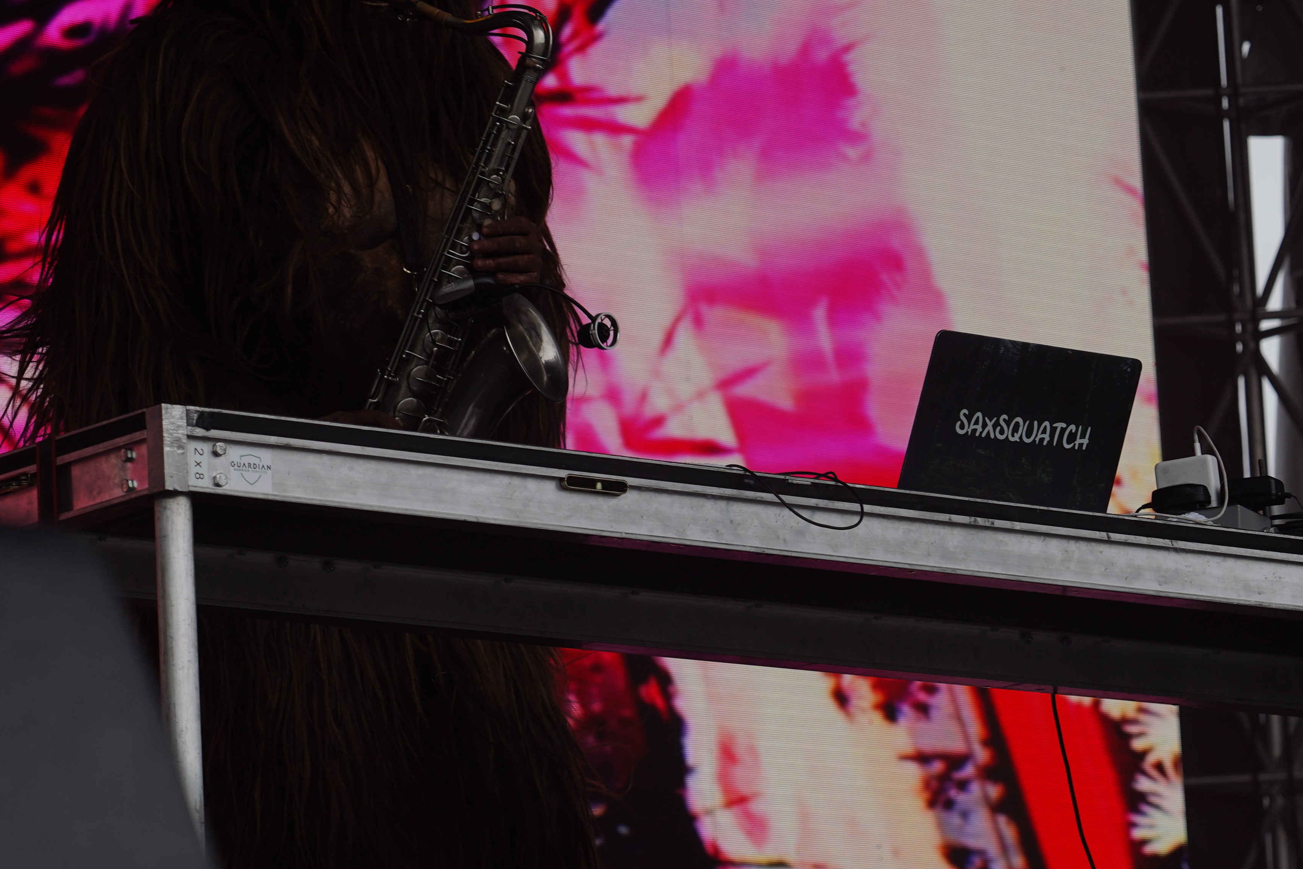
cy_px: 384
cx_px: 662
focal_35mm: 184
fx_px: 6660
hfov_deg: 11.2
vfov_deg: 7.5
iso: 100
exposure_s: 1/320
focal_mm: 105
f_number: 6.3
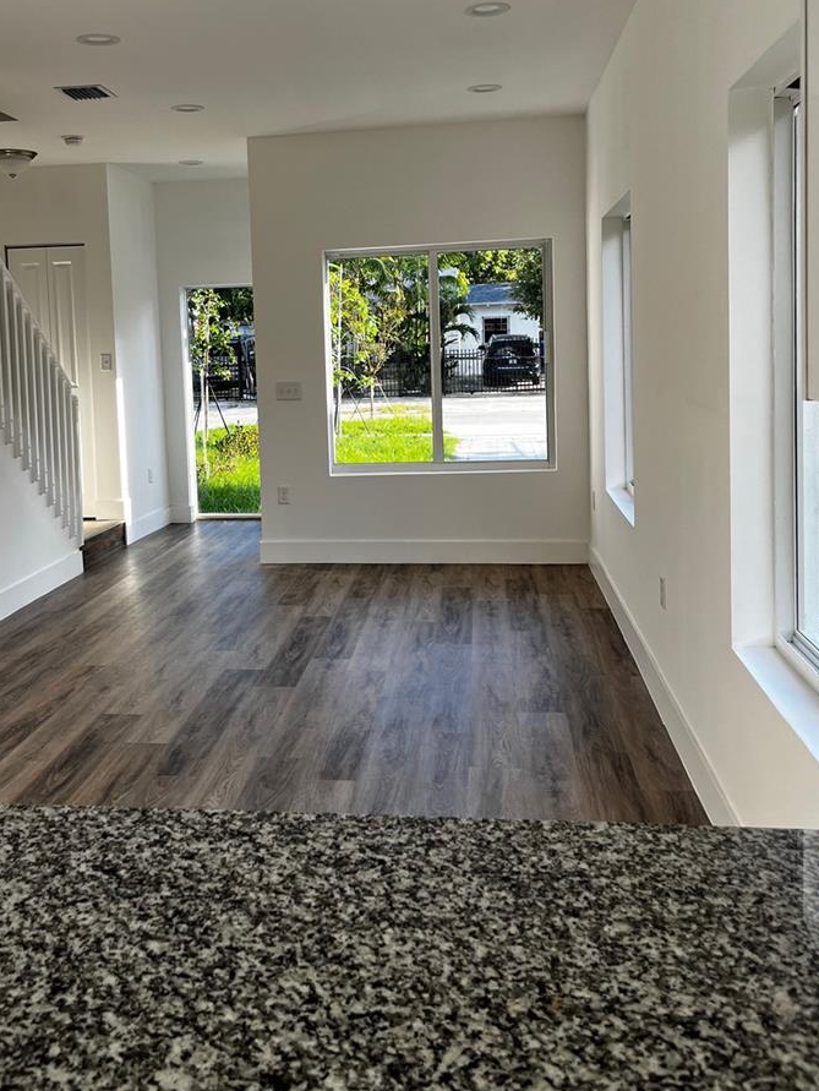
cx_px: 309
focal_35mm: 35
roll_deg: +2.0
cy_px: 427
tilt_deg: -6.1
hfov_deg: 40.5
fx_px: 1103
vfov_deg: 52.2
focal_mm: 5.1
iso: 50
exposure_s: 1/305
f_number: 1.6
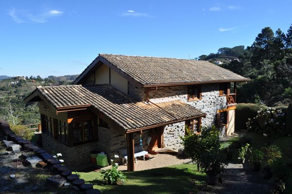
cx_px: 146
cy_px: 97
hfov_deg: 67.4
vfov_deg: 47.9
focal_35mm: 27
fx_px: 219
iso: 200
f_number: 8
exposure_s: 1/250
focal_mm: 18
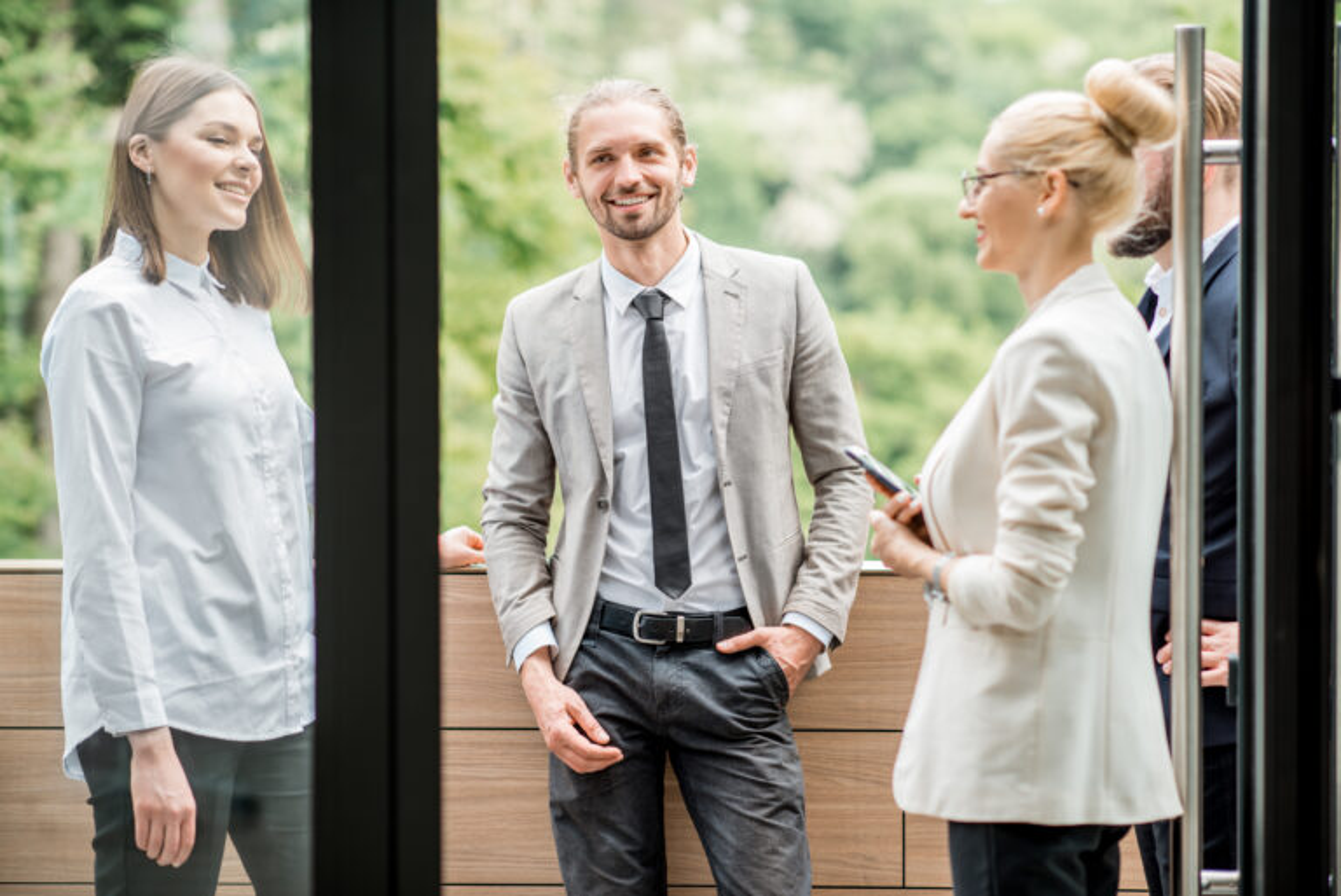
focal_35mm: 85
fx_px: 3168
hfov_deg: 23.9
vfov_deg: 16.1
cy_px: 448
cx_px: 670
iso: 100
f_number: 2.5
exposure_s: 1/200
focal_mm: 85
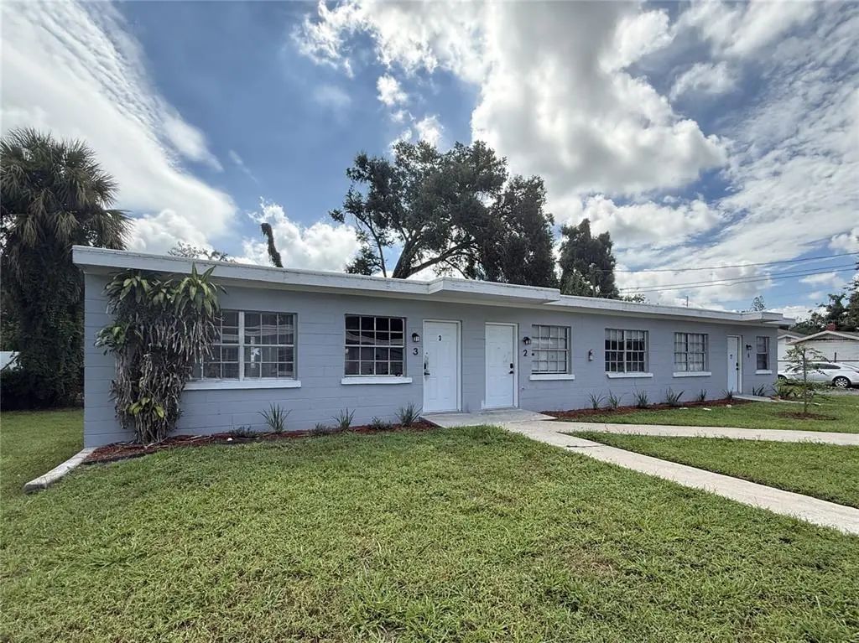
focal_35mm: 14
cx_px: 430
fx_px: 347
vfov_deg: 85.6
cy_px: 322
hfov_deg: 102.1
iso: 50
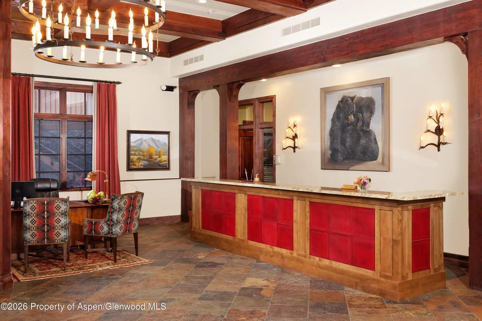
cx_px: 241
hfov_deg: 54.4
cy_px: 160
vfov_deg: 37.9
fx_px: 469
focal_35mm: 35
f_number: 7.1
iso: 800
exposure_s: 1/60
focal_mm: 35
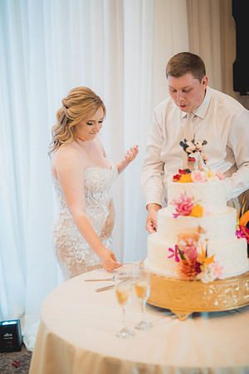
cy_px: 187
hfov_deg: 27.0
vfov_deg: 39.6
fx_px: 519
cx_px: 124
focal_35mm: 50
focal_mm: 50
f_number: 1.4
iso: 1250
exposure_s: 1/500
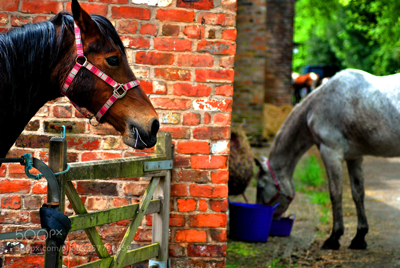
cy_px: 134
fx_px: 1635
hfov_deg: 13.9
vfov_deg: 9.4
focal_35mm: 147
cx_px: 200
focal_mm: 98
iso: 200
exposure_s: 1/320
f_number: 4.5
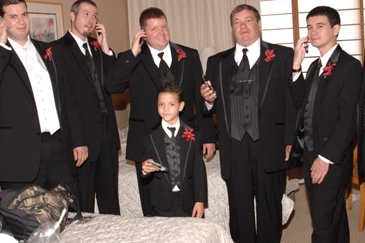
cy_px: 101
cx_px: 207
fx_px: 516
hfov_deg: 38.9
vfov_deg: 26.4
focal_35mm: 51
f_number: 5.6
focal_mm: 28
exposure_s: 1/60
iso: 400
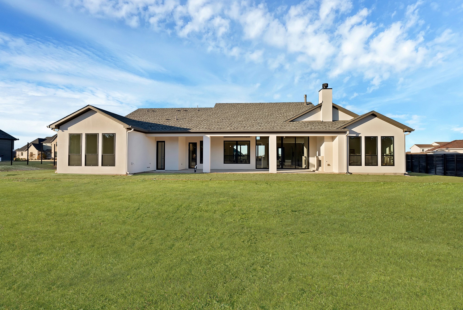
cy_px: 155
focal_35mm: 18
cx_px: 232
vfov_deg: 67.5
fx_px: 232
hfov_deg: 90.0
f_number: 9
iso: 640
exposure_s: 1/200
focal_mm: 18
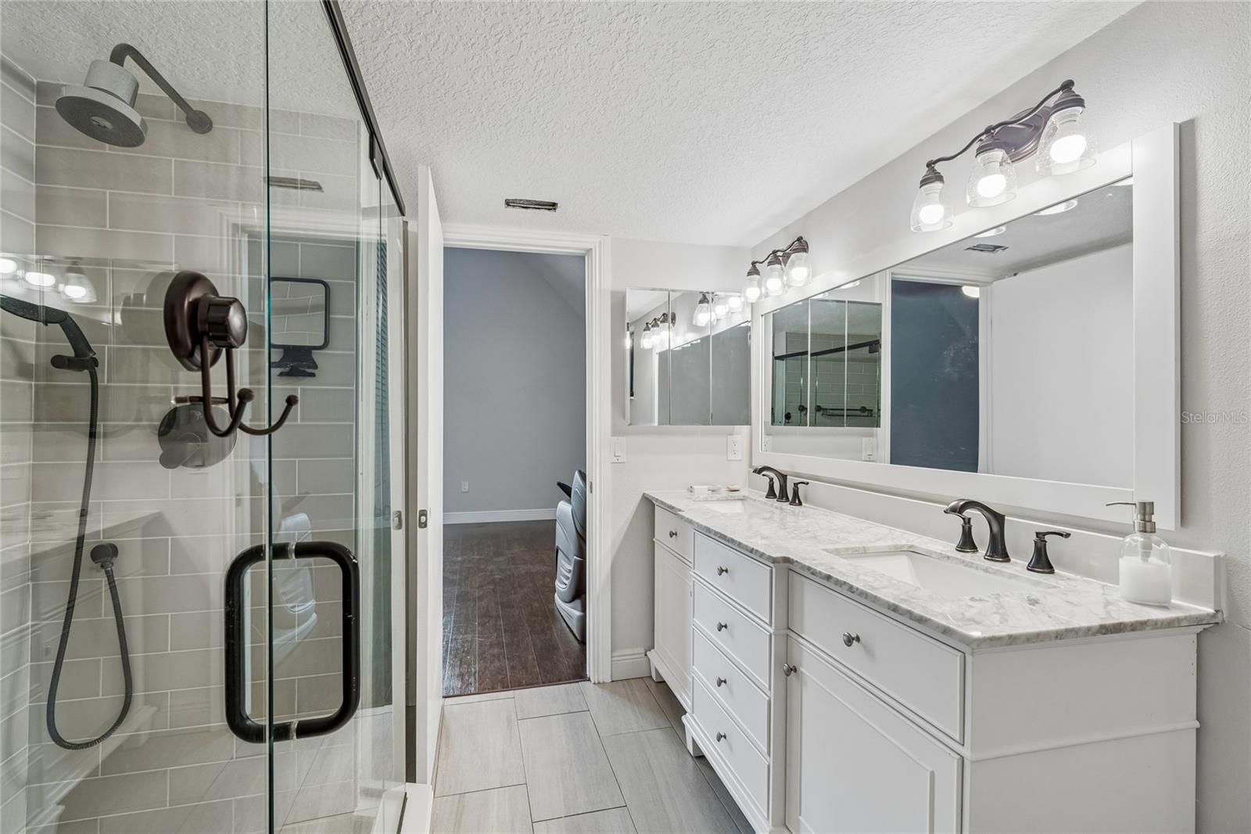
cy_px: 417
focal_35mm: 15
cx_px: 626
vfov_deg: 77.3
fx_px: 521
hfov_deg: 100.4
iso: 100
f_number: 7.1
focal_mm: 10
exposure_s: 1/6
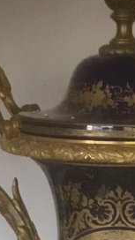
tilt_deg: -22.0
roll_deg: -0.7
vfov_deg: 13.1
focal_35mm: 149
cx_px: 107
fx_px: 948
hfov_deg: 8.1
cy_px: 431
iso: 160
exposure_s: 1/33
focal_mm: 3.3
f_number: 2.4
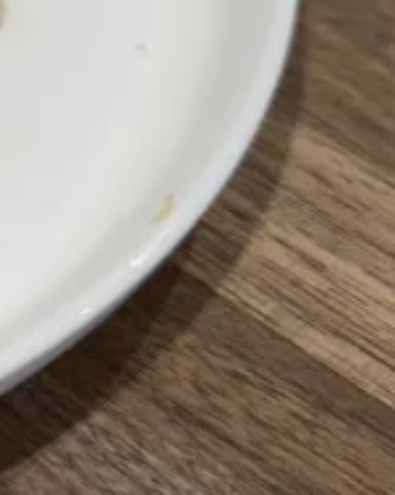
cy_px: 31
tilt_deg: -40.5
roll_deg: +2.8
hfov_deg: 10.7
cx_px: -500
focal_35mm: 127
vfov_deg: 15.0
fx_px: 1857
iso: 64
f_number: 1.78
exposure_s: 1/139
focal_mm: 6.86
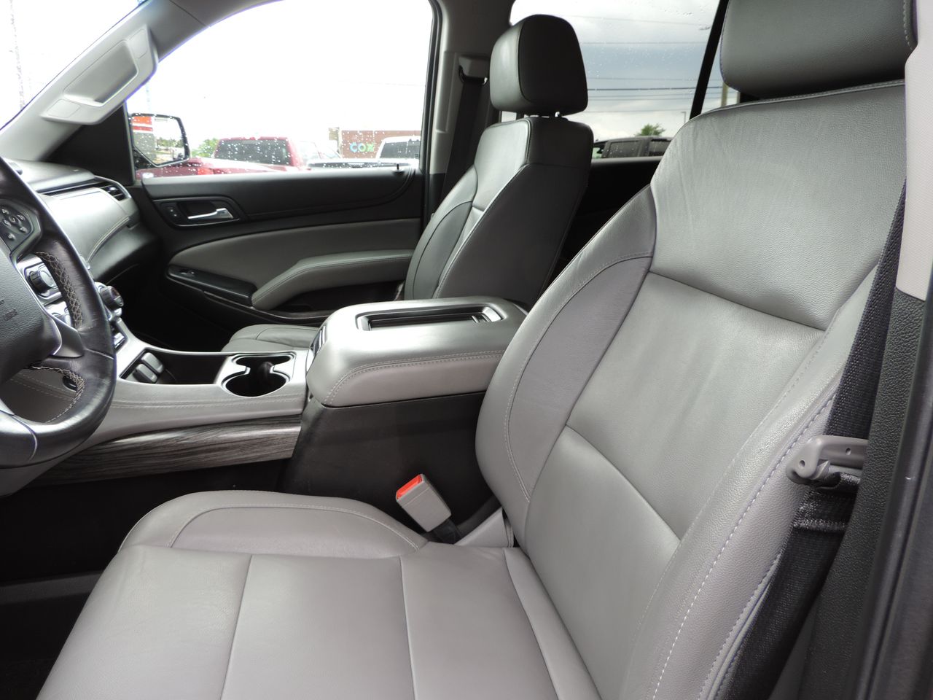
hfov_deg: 71.6
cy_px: 350
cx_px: 466
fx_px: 647
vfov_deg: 56.8
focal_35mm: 24
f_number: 3
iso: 80
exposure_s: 1/60
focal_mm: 4.3
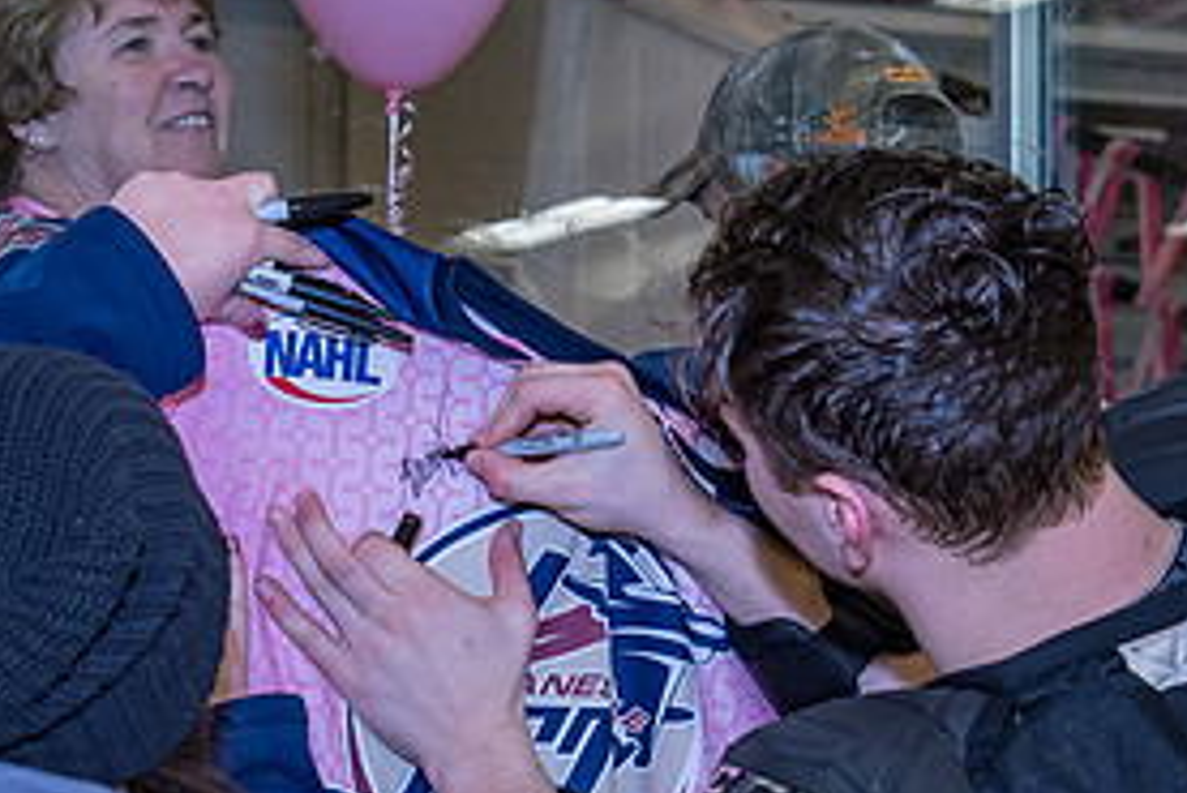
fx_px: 3728
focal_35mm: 113
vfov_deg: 12.1
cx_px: 463
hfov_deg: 18.1
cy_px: 534
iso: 800
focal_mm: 36
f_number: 5
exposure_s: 1/250
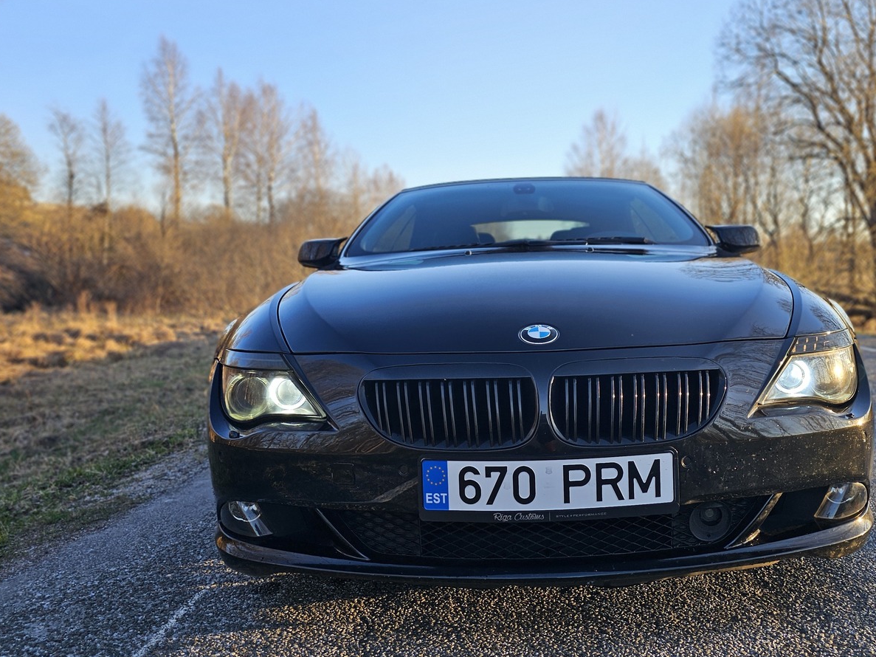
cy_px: 328
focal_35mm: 31
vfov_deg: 45.4
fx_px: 784
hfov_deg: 57.9
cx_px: 522
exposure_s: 1/121
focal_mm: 6.3
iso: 10
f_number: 1.7
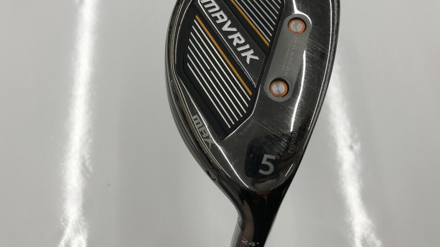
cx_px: 223
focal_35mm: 31
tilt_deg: -67.8
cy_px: 90
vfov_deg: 37.5
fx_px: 362
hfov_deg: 62.6
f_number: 1.8
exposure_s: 1/120
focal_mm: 3.99
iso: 20
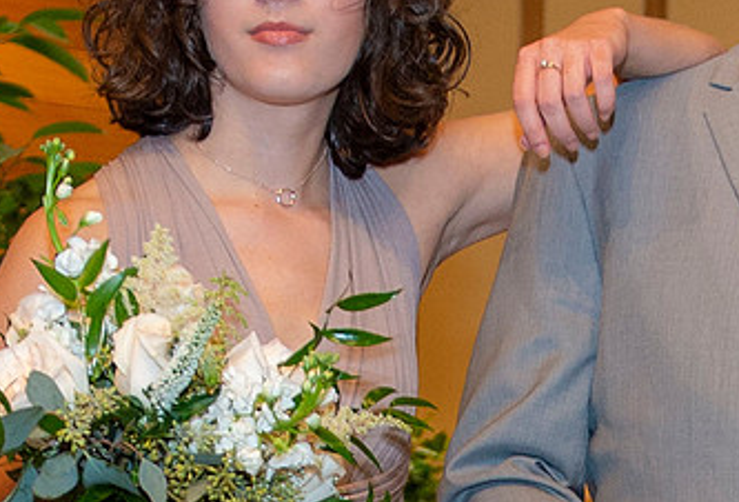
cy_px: 861
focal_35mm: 204
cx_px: 615
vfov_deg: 6.7
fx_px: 4211
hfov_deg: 10.0
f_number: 3.5
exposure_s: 1/160
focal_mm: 35
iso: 800
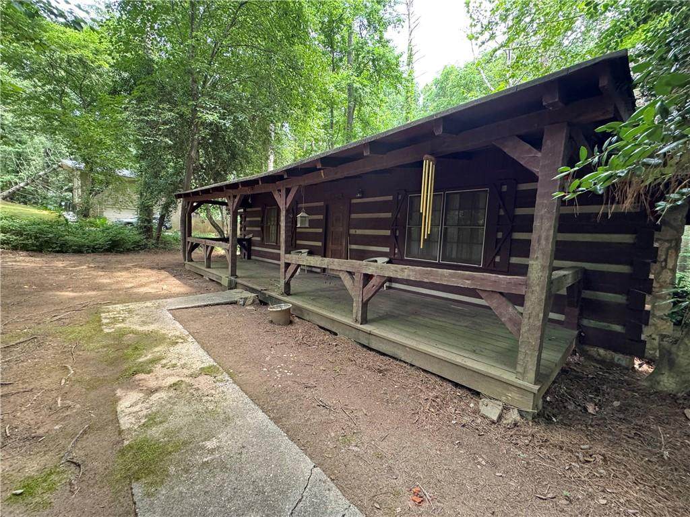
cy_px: 258
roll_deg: -2.0
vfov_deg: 85.7
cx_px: 345
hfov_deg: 102.1
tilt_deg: -5.5
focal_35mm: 14
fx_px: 279
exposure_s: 1/99
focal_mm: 2.22
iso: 320
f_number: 2.2
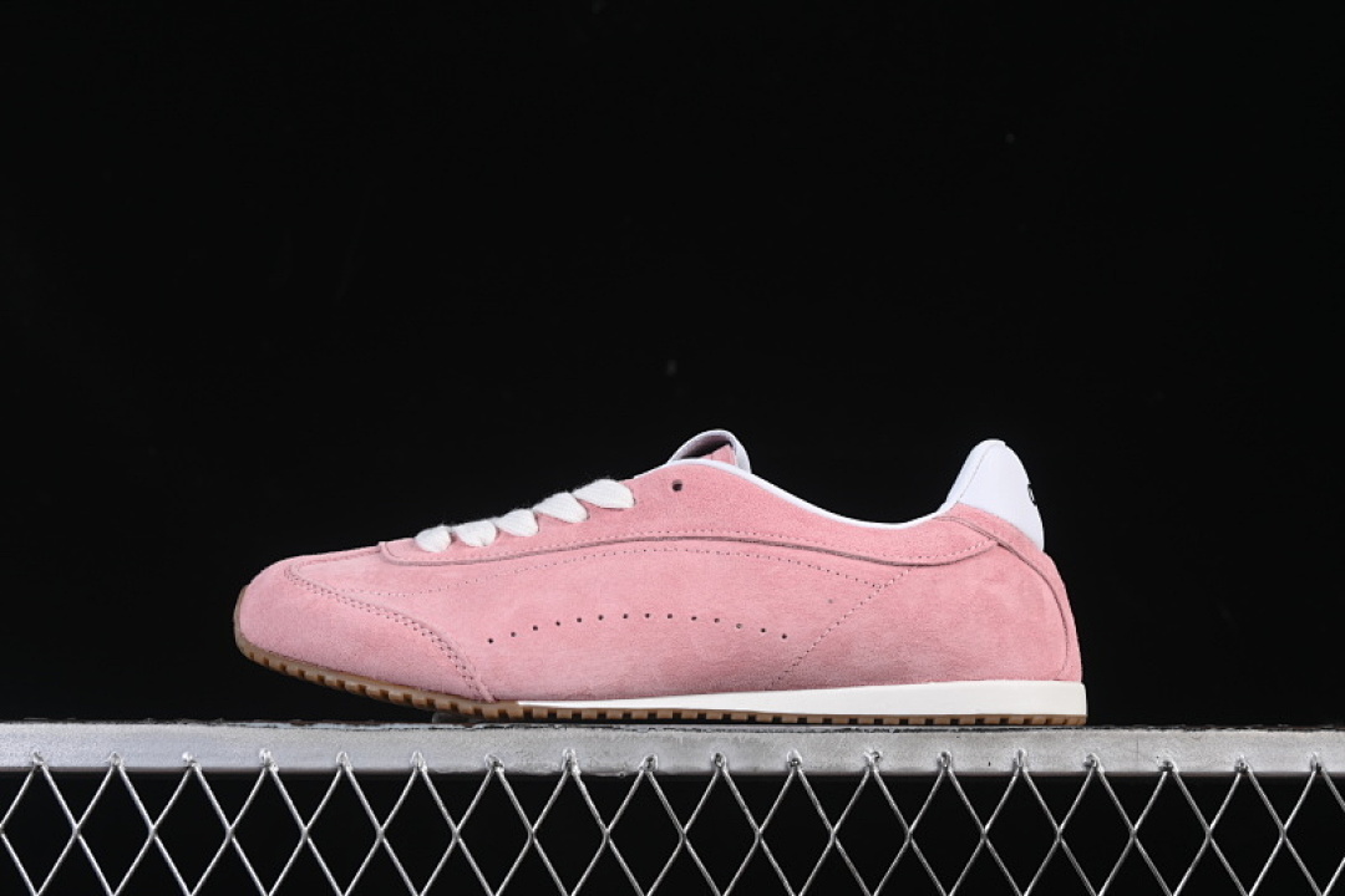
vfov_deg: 18.2
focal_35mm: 75
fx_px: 2802
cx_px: 672
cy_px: 448
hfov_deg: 27.0
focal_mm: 50
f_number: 8
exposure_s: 1/80
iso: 160
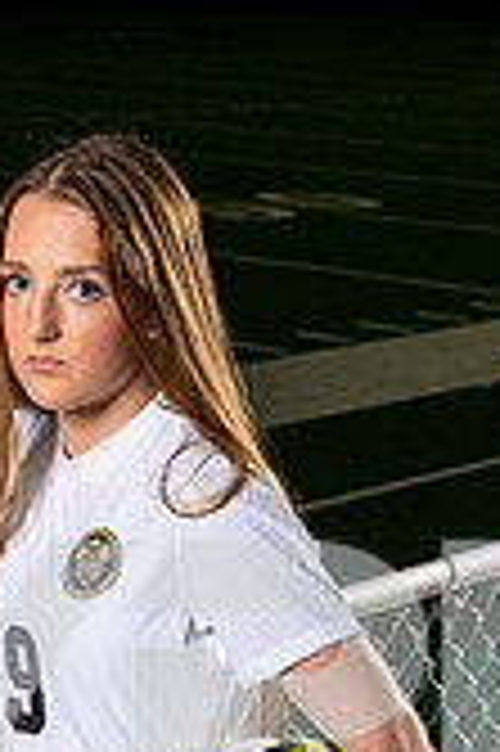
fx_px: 2422
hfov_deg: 11.7
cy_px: 1000
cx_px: 86
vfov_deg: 16.6
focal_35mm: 116
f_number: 9
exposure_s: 1/250
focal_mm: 43
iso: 320
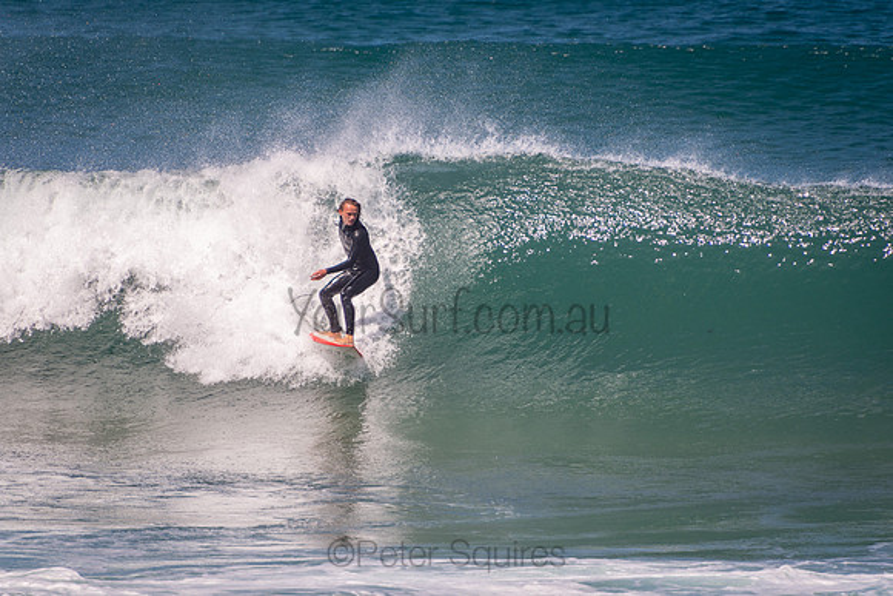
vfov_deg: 2.3
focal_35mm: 600
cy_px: 298
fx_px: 14886
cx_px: 446
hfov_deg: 3.4
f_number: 5.6
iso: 200
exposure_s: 1/1250
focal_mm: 400
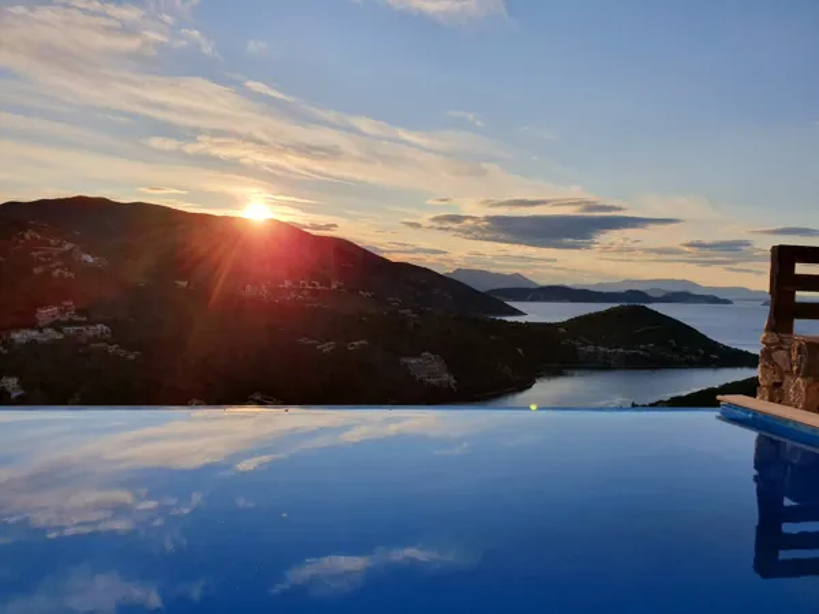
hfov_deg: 67.3
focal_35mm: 26
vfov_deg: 53.1
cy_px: 307
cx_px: 410
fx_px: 615
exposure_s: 1/1796
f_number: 2.4
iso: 50
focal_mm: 4.32
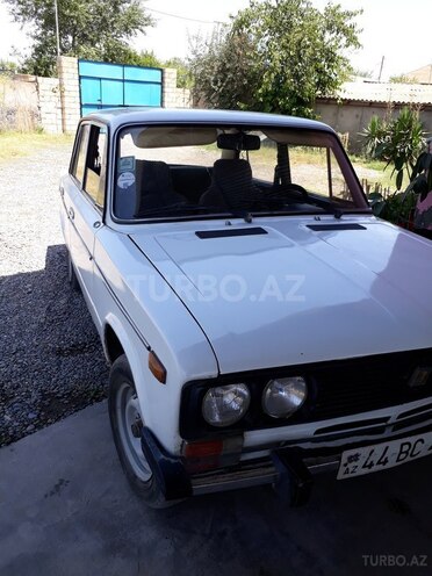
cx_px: 216
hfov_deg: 51.4
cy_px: 288
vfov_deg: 65.3
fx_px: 449
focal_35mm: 27
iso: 40
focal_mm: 3.6
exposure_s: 1/486
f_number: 1.9
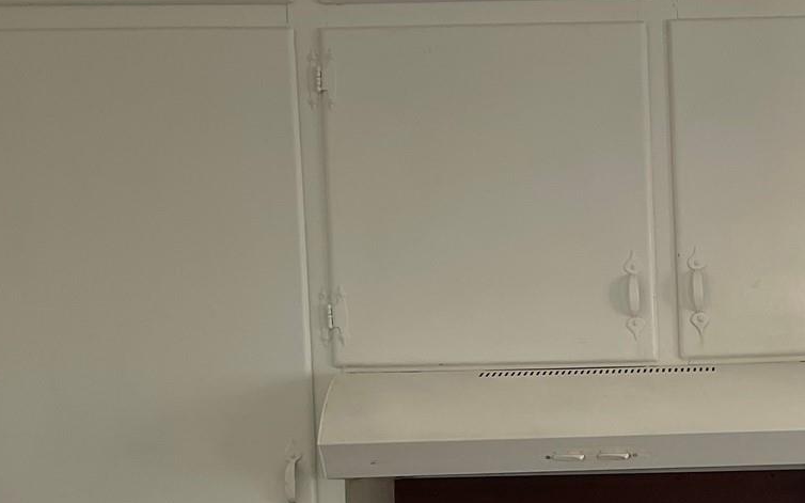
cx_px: 789
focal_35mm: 72
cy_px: 455
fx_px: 1579
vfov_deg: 17.8
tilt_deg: -3.8
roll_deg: +1.4
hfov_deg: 27.1
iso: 125
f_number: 1.6
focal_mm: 5.1
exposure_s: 1/121
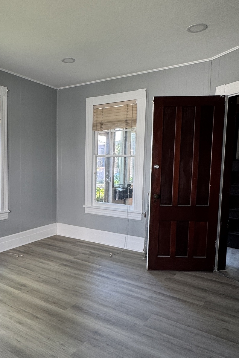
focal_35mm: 28
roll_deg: -0.4
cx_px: 58
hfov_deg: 44.8
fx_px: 279
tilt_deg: -6.2
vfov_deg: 65.4
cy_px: 189
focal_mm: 2.22
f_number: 2.2
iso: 100
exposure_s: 1/99
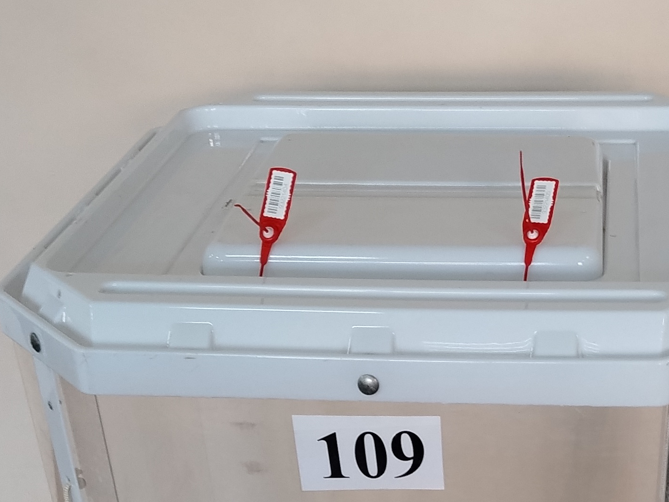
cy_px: 559
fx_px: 1314
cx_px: 481
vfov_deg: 20.6
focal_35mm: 68
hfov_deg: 28.2
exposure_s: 1/100
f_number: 1.75
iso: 966
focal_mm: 5.25
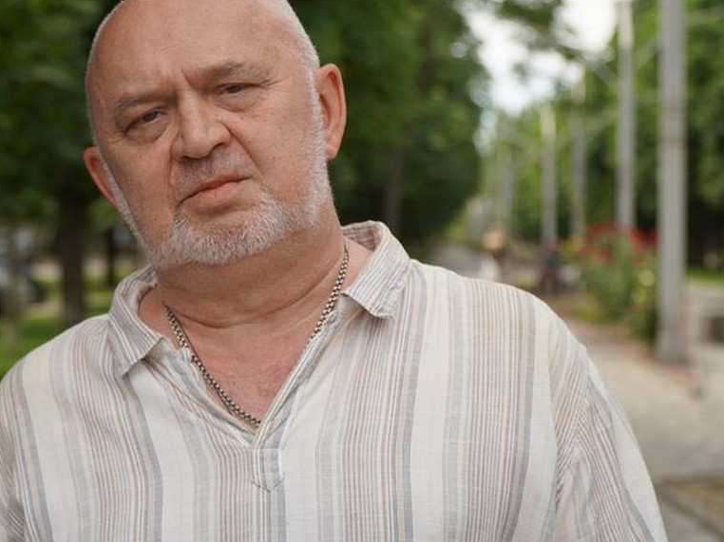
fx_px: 2020
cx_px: 278
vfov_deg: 15.3
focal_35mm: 97
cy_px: 257
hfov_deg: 20.3
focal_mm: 51
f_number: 4.5
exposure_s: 1/400
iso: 100
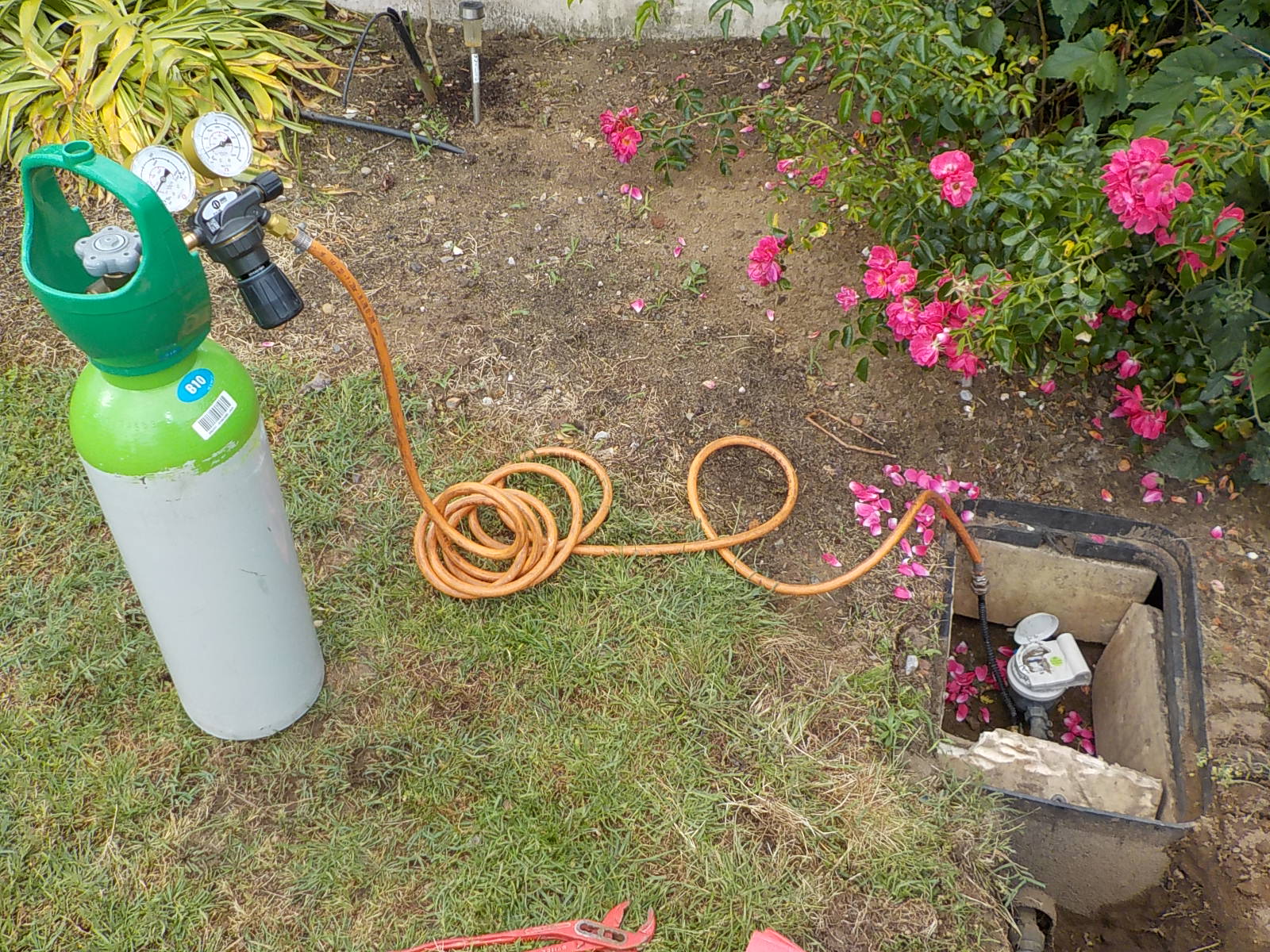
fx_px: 1101
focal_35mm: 30
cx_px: 635
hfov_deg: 60.0
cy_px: 476
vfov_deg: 46.8
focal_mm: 4.1
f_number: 3.3
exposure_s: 1/250
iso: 125
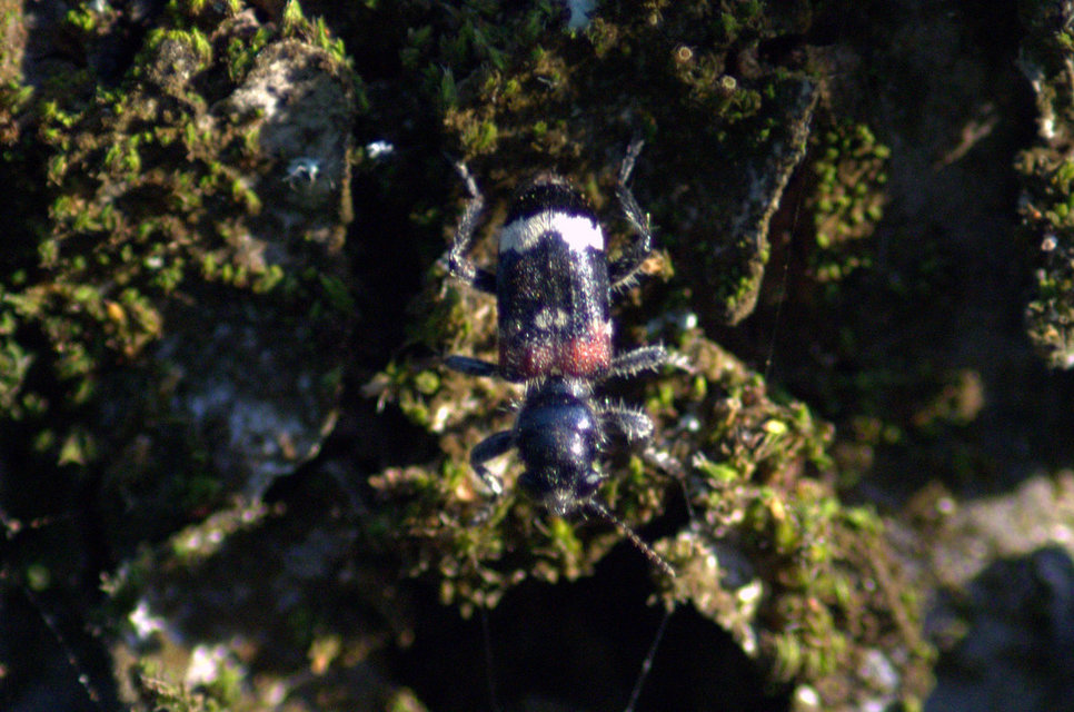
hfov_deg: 4.6
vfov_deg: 3.0
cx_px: 537
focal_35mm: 450
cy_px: 356
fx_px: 13398
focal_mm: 300
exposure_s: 1/400
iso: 3200
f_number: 5.6
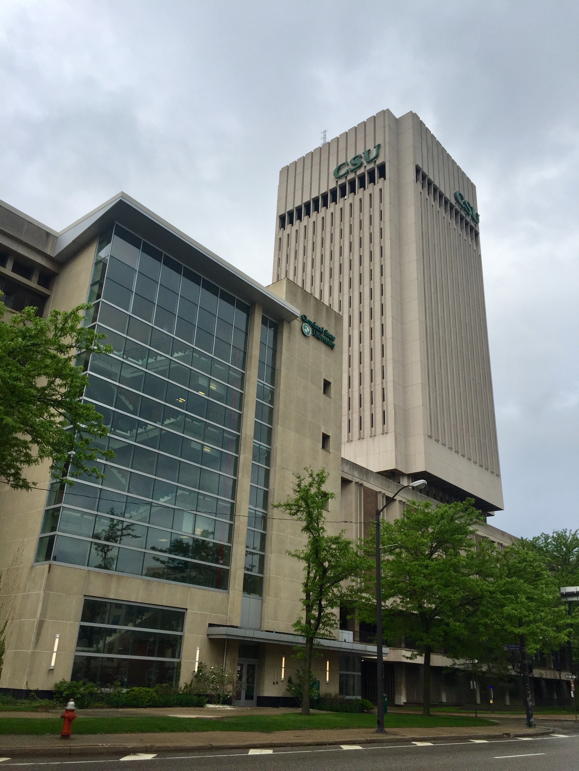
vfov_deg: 61.7
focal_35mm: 29
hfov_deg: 48.2
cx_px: 290
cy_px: 386
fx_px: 647
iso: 32
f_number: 2.2
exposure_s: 1/1980
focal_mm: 4.15
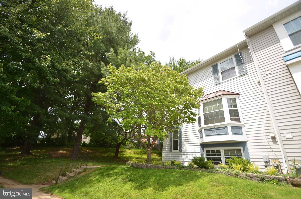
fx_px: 125
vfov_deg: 77.1
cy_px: 100
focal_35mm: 15
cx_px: 150
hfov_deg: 100.5
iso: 100
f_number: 5.6
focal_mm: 10
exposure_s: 1/250
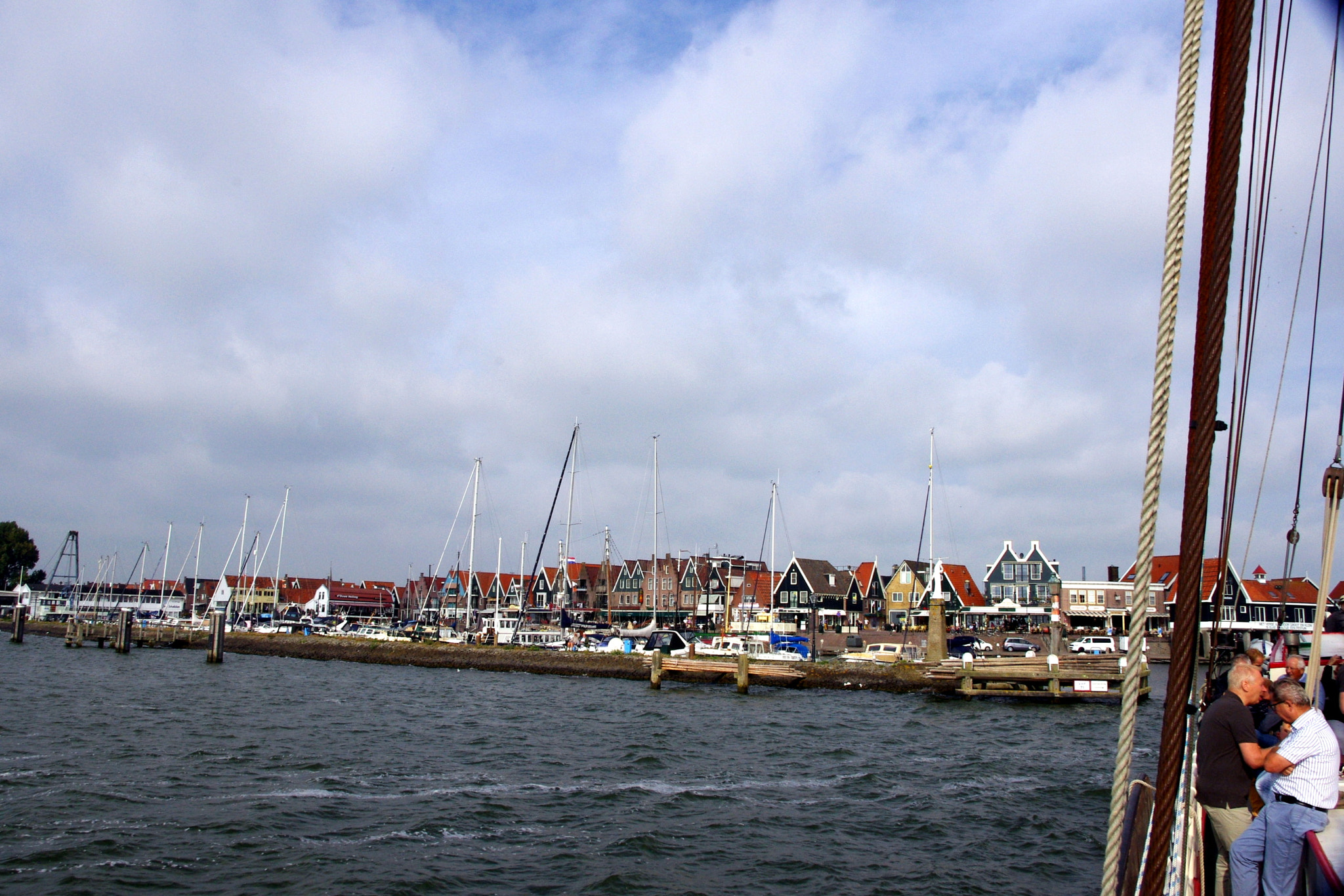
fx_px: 1008
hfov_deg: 67.4
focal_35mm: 27
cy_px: 448
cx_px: 672
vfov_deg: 47.9
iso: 400
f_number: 11
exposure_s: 1/800
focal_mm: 18
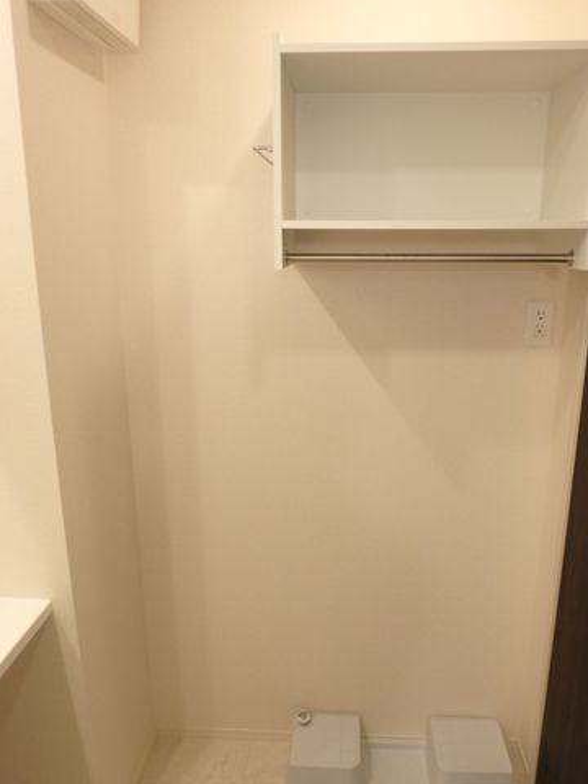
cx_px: 301
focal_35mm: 28
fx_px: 634
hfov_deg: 49.7
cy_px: 431
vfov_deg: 63.3
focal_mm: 3.7
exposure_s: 1/30
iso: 250
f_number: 3.5
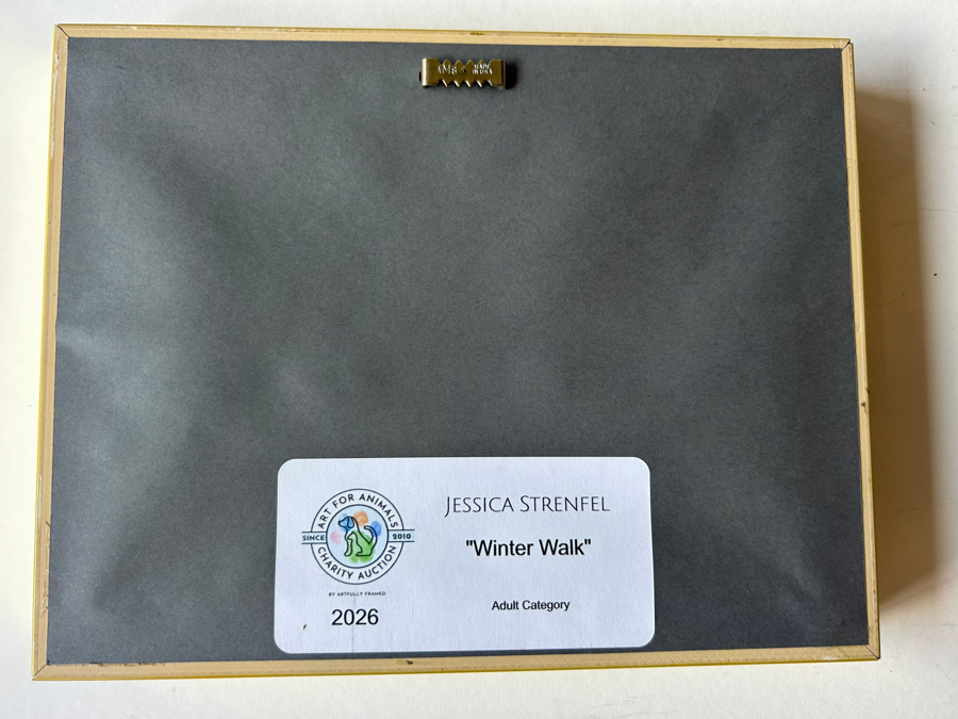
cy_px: 360
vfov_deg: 53.1
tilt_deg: -84.8
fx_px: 720
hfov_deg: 67.3
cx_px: 479
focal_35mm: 26
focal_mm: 5.7
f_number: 1.5
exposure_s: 1/120
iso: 50
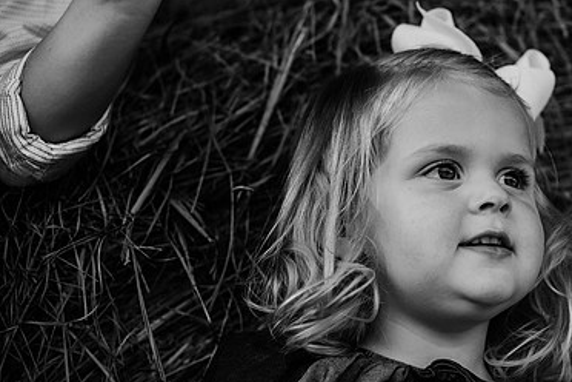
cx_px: 441
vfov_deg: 17.5
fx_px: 1239
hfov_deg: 25.6
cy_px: 173
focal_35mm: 78
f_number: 2.8
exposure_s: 1/800
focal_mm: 50
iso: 200
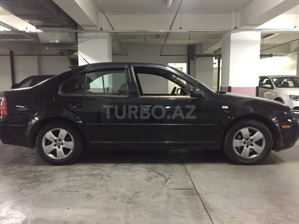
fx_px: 250
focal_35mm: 29
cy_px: 112
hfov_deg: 61.7
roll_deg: -0.7
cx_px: 150
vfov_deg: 48.2
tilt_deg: -7.5
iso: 400
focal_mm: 4.15
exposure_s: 1/17
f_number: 2.2
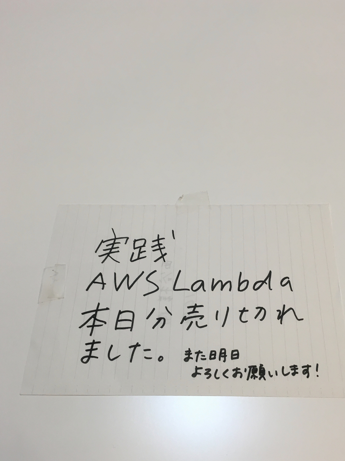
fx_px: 478
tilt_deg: -59.4
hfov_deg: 39.5
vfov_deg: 51.2
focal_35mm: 36
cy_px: 266
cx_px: 202
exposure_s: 1/33
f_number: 2.2
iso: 25
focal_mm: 4.15
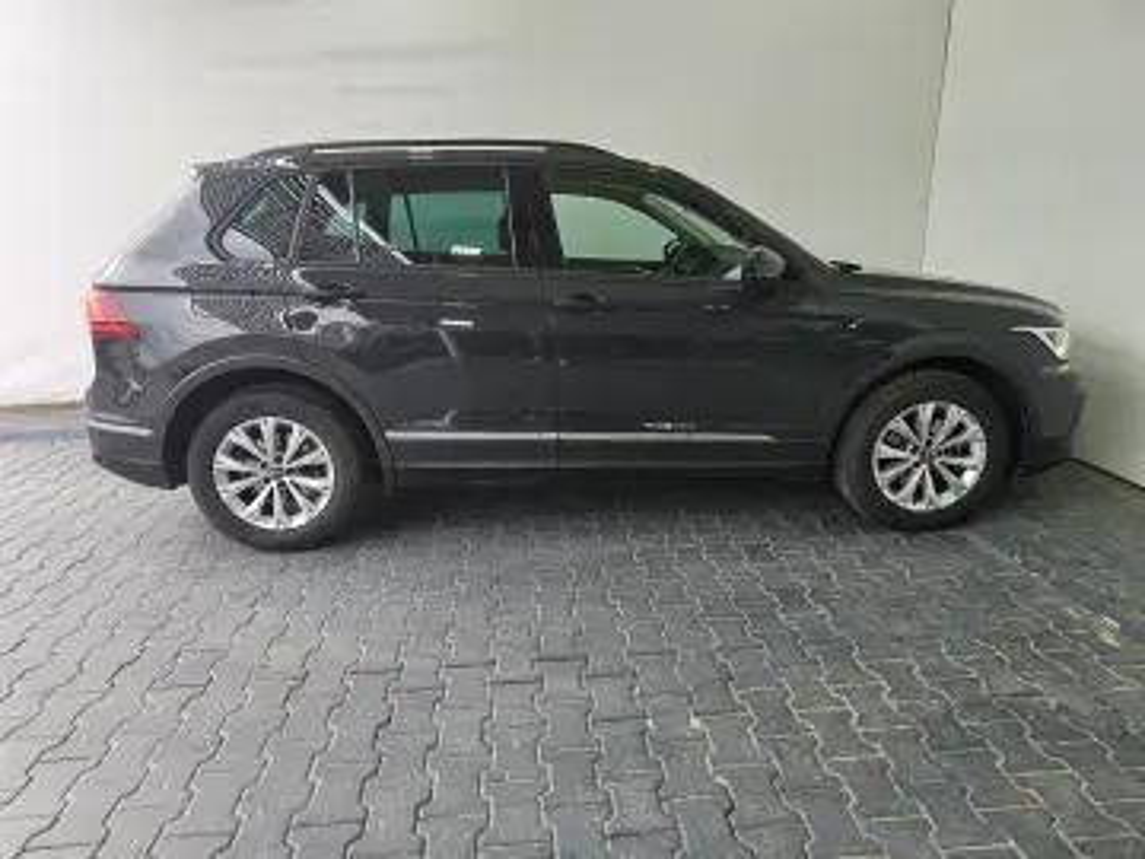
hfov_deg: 73.9
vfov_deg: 58.9
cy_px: 430
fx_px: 761
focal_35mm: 23
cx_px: 572
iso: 32
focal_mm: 6.3
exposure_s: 1/190
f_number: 1.7
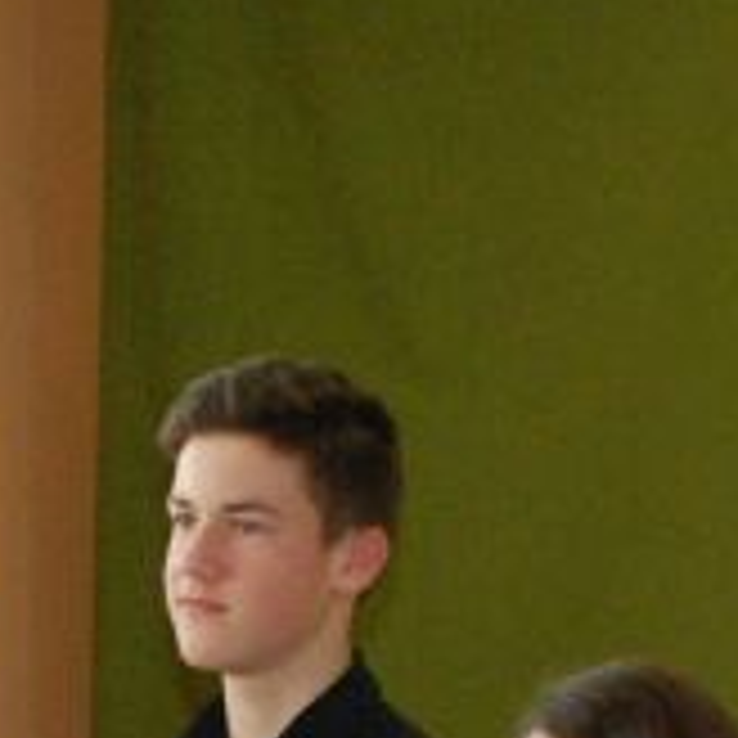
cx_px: 459
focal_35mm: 280
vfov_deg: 6.2
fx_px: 6746
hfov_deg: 6.3
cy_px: 911
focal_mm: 35
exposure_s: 1/60
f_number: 5.6
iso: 1250
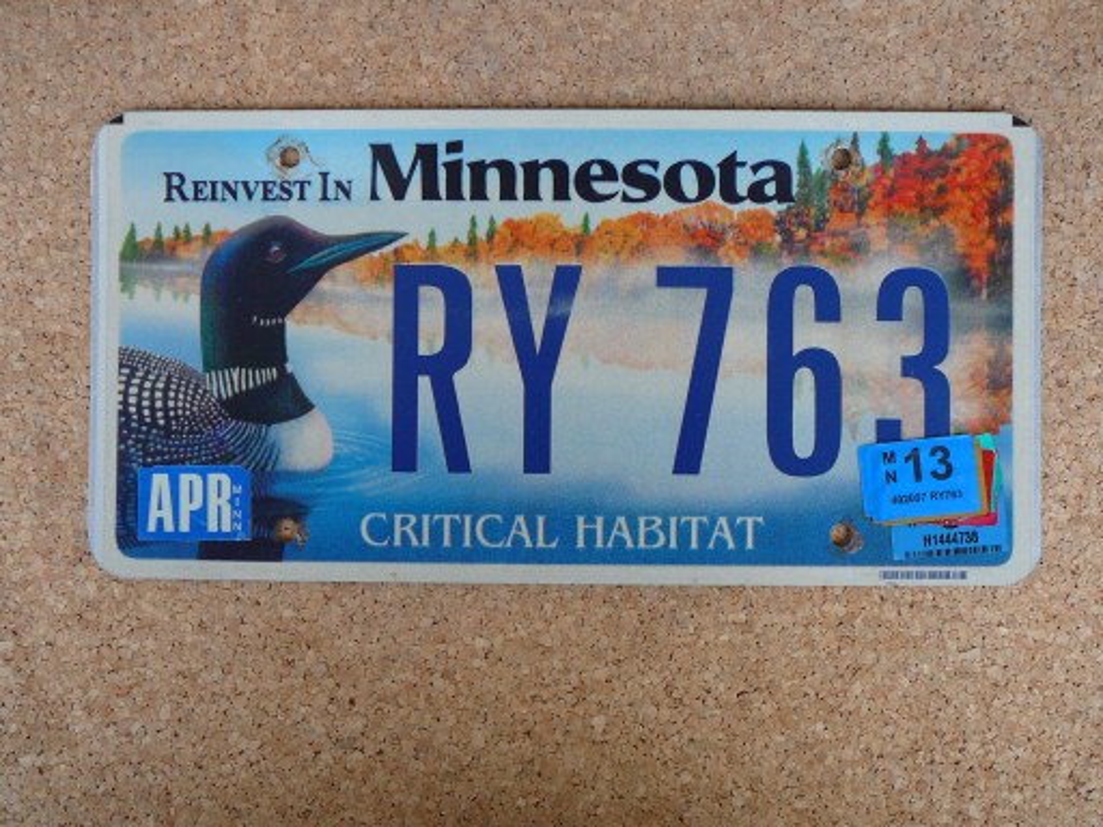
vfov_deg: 36.8
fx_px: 1243
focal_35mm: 39
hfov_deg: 47.9
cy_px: 414
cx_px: 552
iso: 100
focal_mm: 5.8
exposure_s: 1/30
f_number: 3
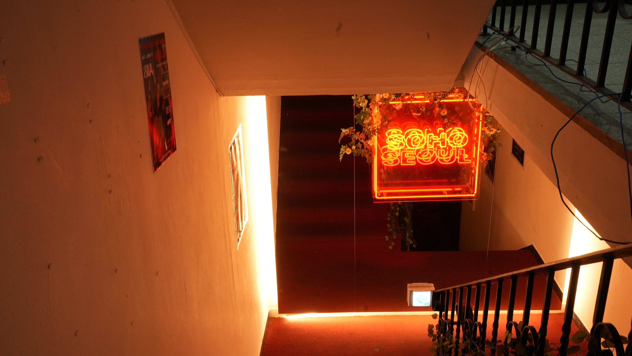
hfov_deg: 54.0
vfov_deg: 32.0
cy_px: 189
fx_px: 620
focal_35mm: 37
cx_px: 318
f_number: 14
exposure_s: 1/13
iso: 1000
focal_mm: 35
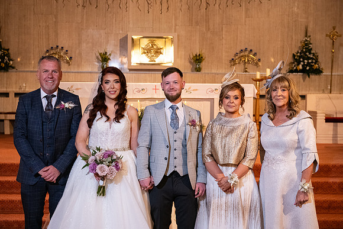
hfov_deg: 32.4
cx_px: 172
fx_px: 591
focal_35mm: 62
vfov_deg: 21.9
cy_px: 114
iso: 2000
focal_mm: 62
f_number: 5
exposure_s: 1/160
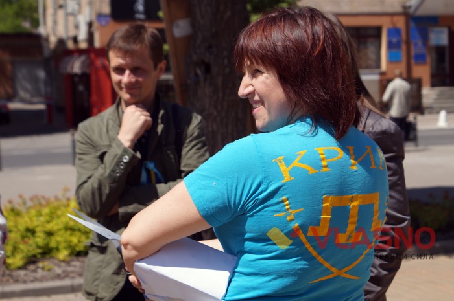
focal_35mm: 82
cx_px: 227
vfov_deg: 16.5
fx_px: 1039
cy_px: 150
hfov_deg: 24.6
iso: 100
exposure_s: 1/400
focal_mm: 55
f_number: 6.3
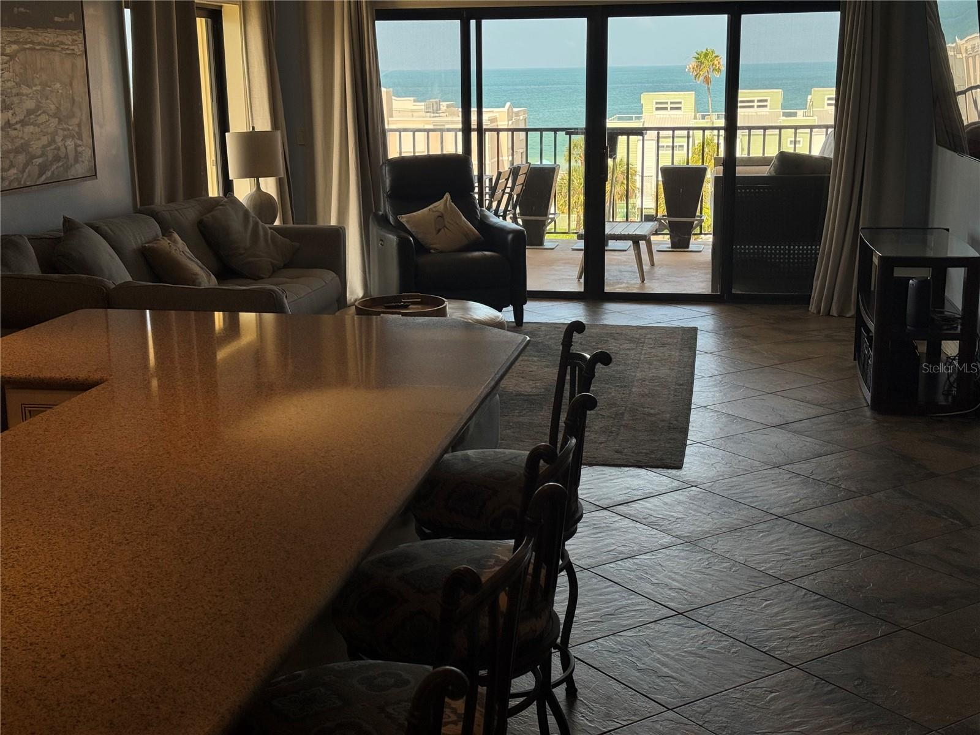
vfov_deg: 30.3
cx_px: 490
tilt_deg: -12.5
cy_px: 368
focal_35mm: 48
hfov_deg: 39.7
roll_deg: +0.6
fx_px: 1359
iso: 64
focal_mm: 6.76
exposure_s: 1/499
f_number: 1.78
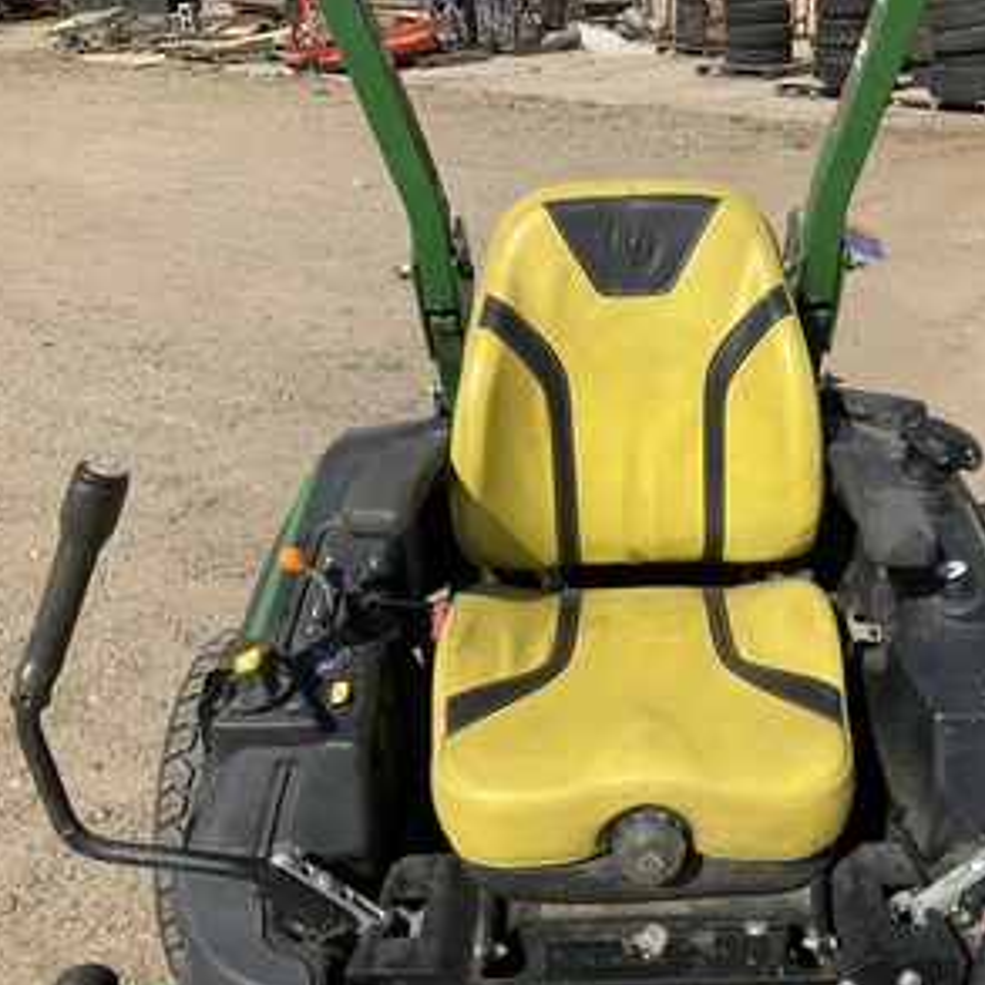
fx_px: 1127
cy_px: 501
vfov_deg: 47.2
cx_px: 649
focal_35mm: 35
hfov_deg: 46.5
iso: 25
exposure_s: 1/2667
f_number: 1.8
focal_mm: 3
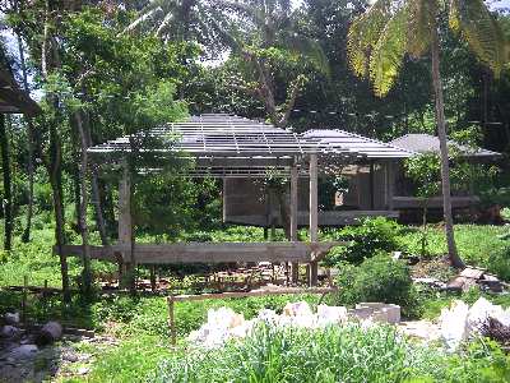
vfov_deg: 23.3
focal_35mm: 63
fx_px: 928
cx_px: 255
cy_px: 192
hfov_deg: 30.7
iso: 64
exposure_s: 1/320
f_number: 3.7
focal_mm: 10.5
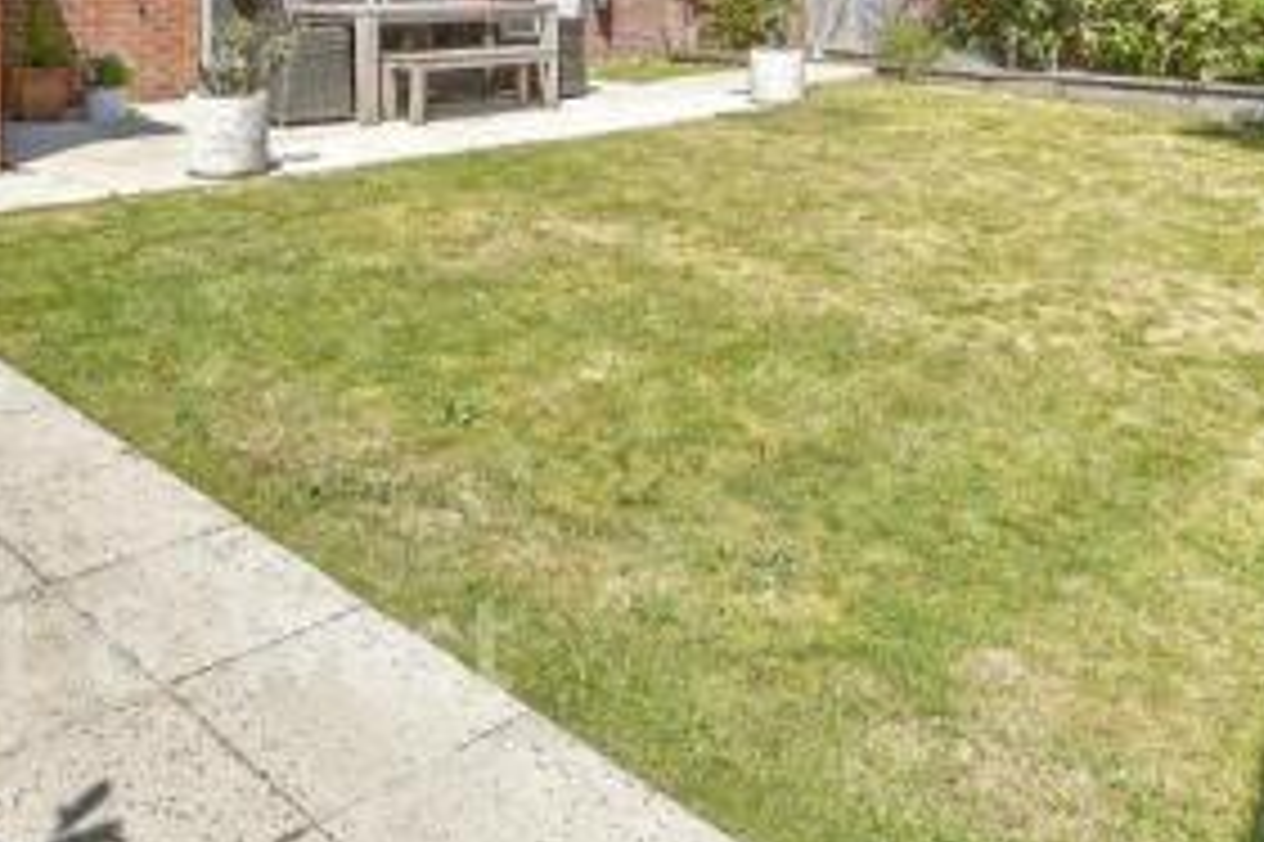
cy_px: -29
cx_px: 497
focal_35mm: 35
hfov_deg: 54.0
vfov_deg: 34.0
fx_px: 1228
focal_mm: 10
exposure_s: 1/320
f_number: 8
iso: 160
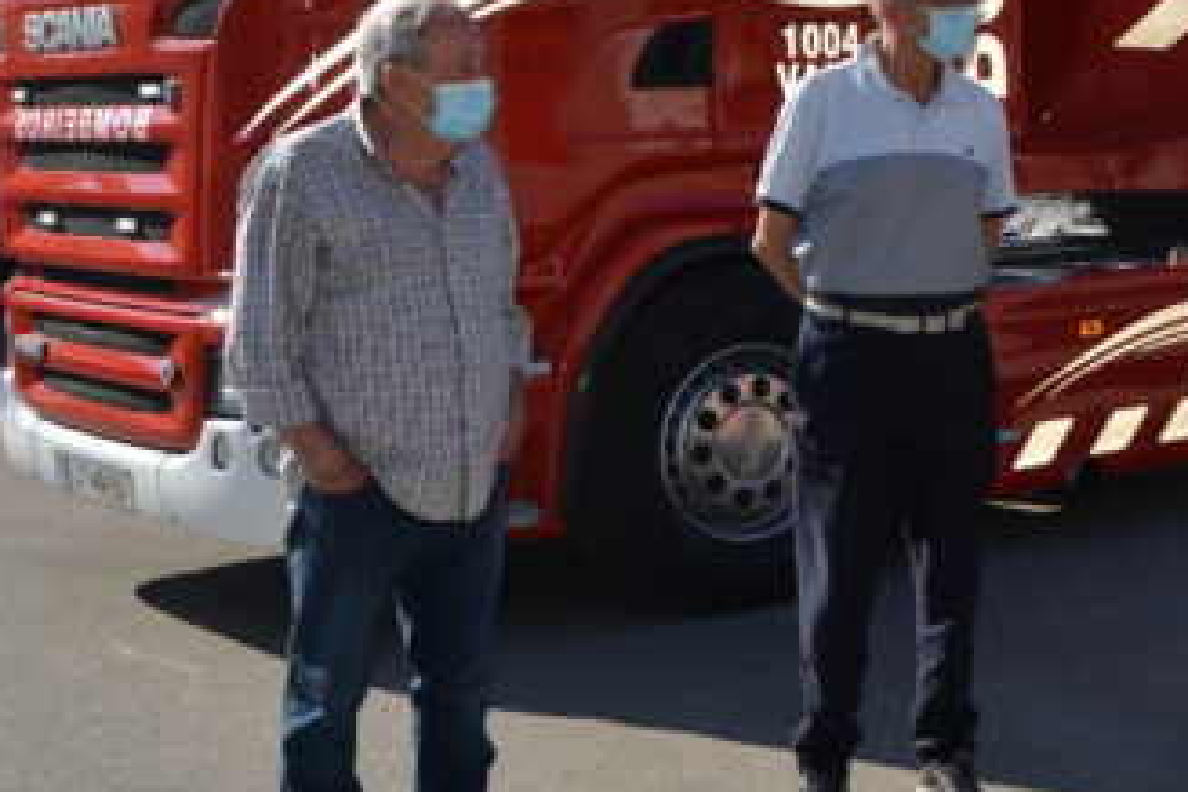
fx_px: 2046
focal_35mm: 62
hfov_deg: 29.4
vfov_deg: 21.7
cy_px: 196
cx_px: 1290
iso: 100
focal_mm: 18
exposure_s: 1/200
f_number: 9
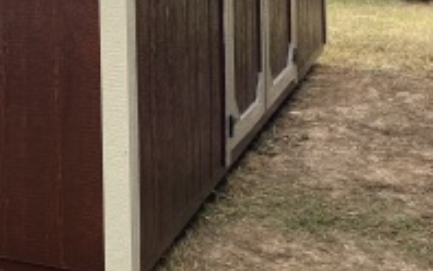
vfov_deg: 13.8
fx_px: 1051
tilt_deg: +3.9
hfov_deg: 21.7
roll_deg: -0.1
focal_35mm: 89
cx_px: -79
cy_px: -142
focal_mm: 4.25
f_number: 1.8
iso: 32
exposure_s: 1/693
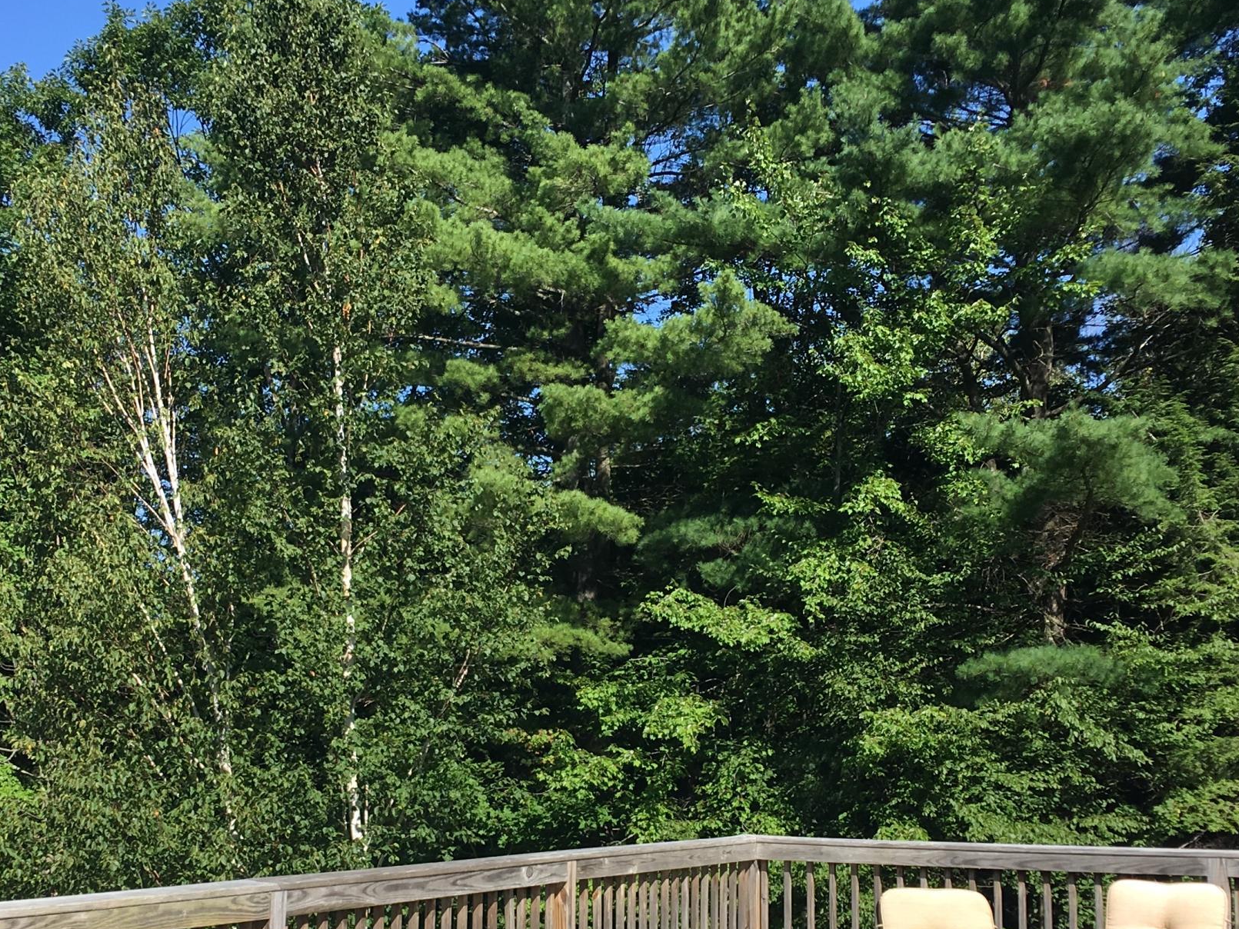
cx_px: 537
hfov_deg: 35.5
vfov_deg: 26.8
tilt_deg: +4.1
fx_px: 1933
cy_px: 669
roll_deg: +0.3
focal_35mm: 54
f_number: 2.2
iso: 25
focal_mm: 4.15
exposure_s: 1/836
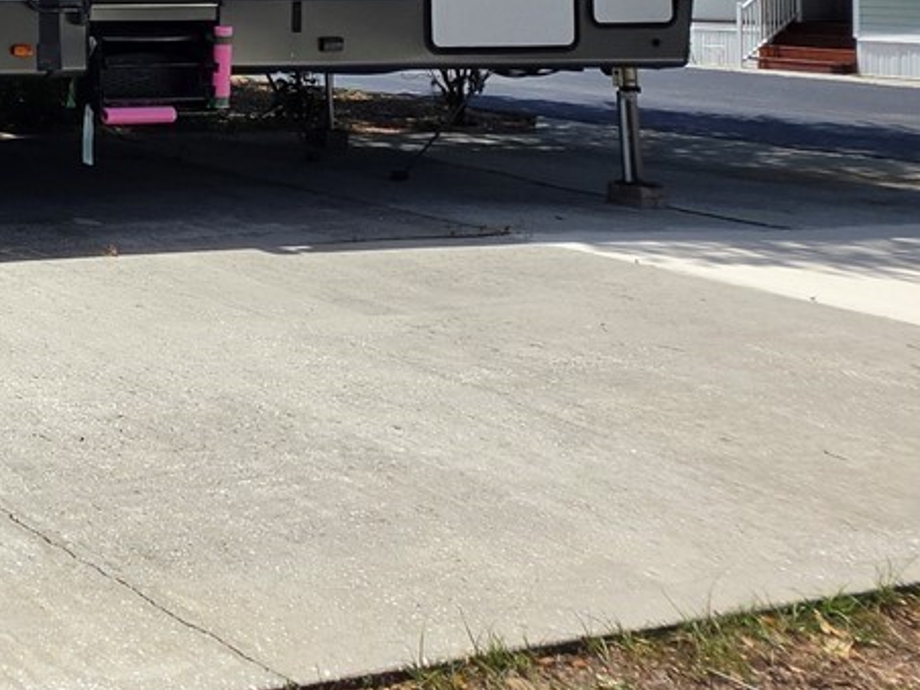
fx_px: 1223
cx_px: -464
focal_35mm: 46
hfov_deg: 27.8
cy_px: -71
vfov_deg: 28.6
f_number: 1.9
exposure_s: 1/2116
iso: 32
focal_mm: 2.2
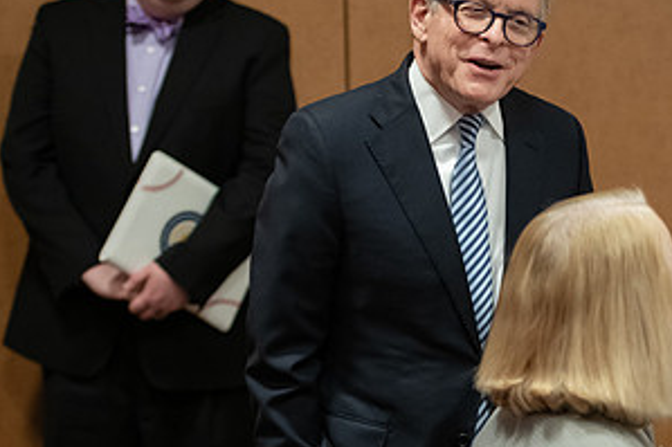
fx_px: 2537
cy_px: 295
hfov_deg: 14.9
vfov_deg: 10.1
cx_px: 645
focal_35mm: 136
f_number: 3.2
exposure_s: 1/200
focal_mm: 70
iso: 3200
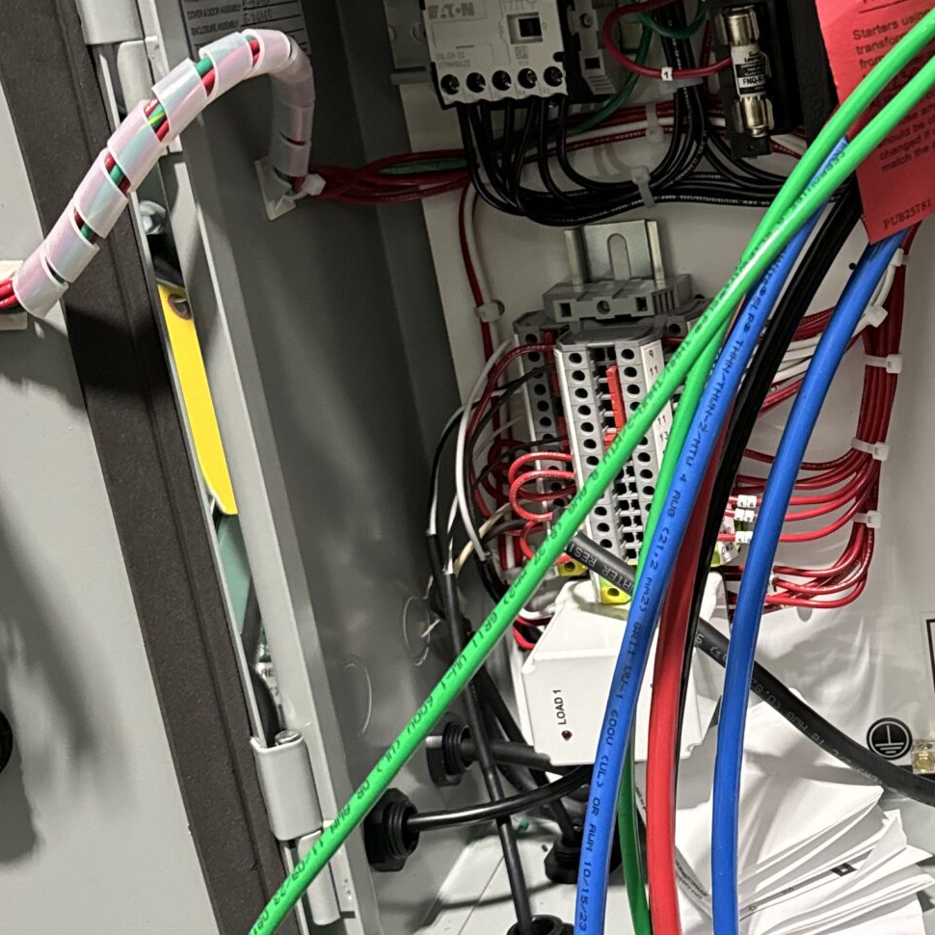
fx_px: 1711
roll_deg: +6.6
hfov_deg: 28.9
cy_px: 490
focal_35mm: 56
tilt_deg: -18.0
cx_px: 905
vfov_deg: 30.6
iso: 400
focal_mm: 6.86
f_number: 1.78
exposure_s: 1/60
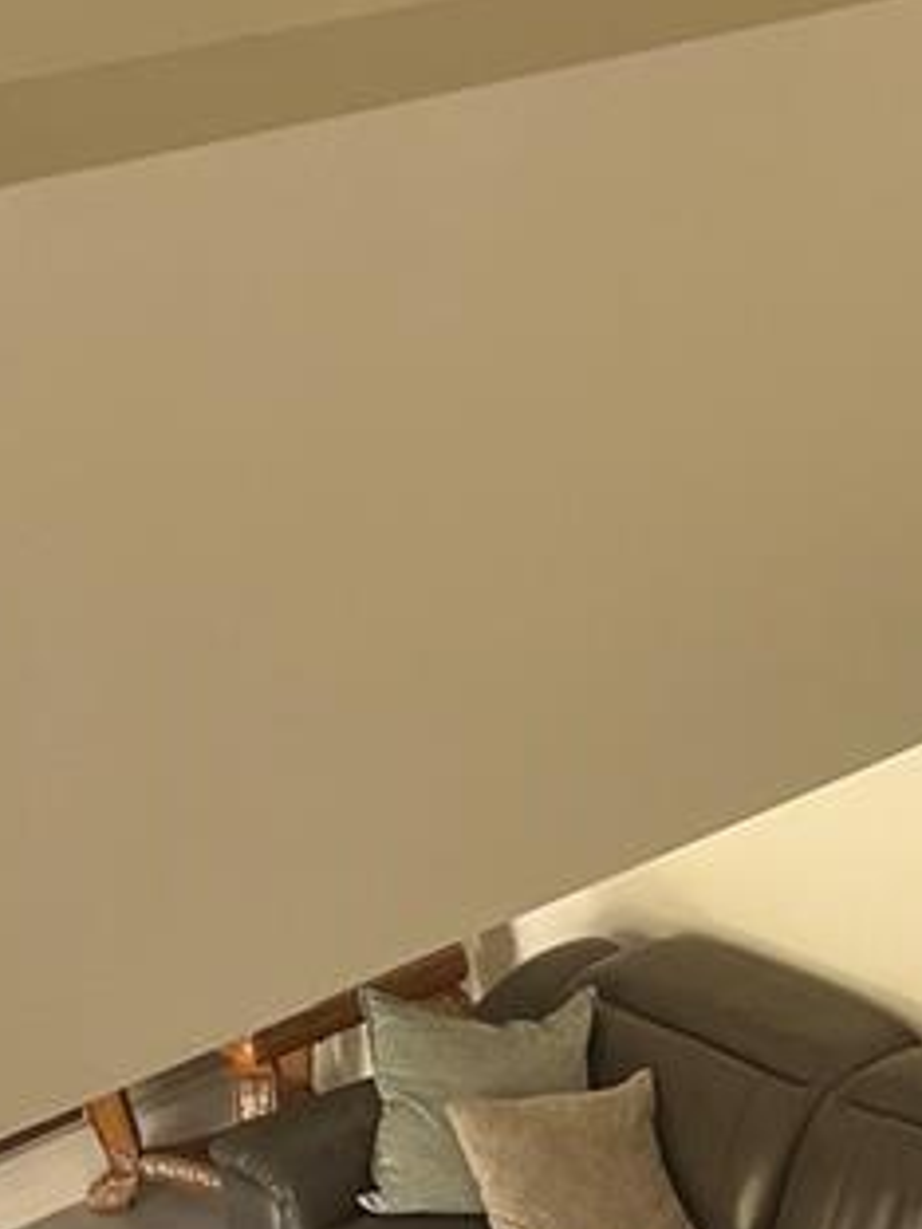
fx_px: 3551
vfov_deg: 19.1
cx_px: 910
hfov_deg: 14.6
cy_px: 1249
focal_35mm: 100
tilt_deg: -28.9
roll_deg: -0.1
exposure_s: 1/121
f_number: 1.5
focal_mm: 5.7
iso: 125
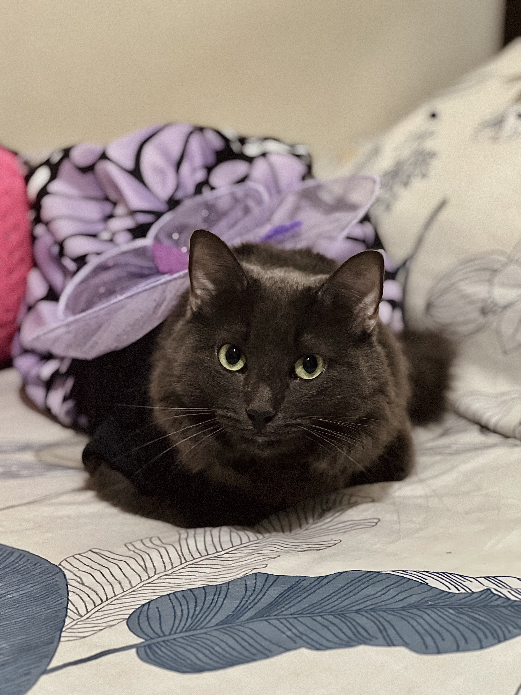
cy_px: 348
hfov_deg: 18.9
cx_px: 258
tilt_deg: -17.2
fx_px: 1565
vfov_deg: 25.0
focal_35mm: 78
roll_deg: +4.8
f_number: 2.8
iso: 800
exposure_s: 1/15
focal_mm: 9
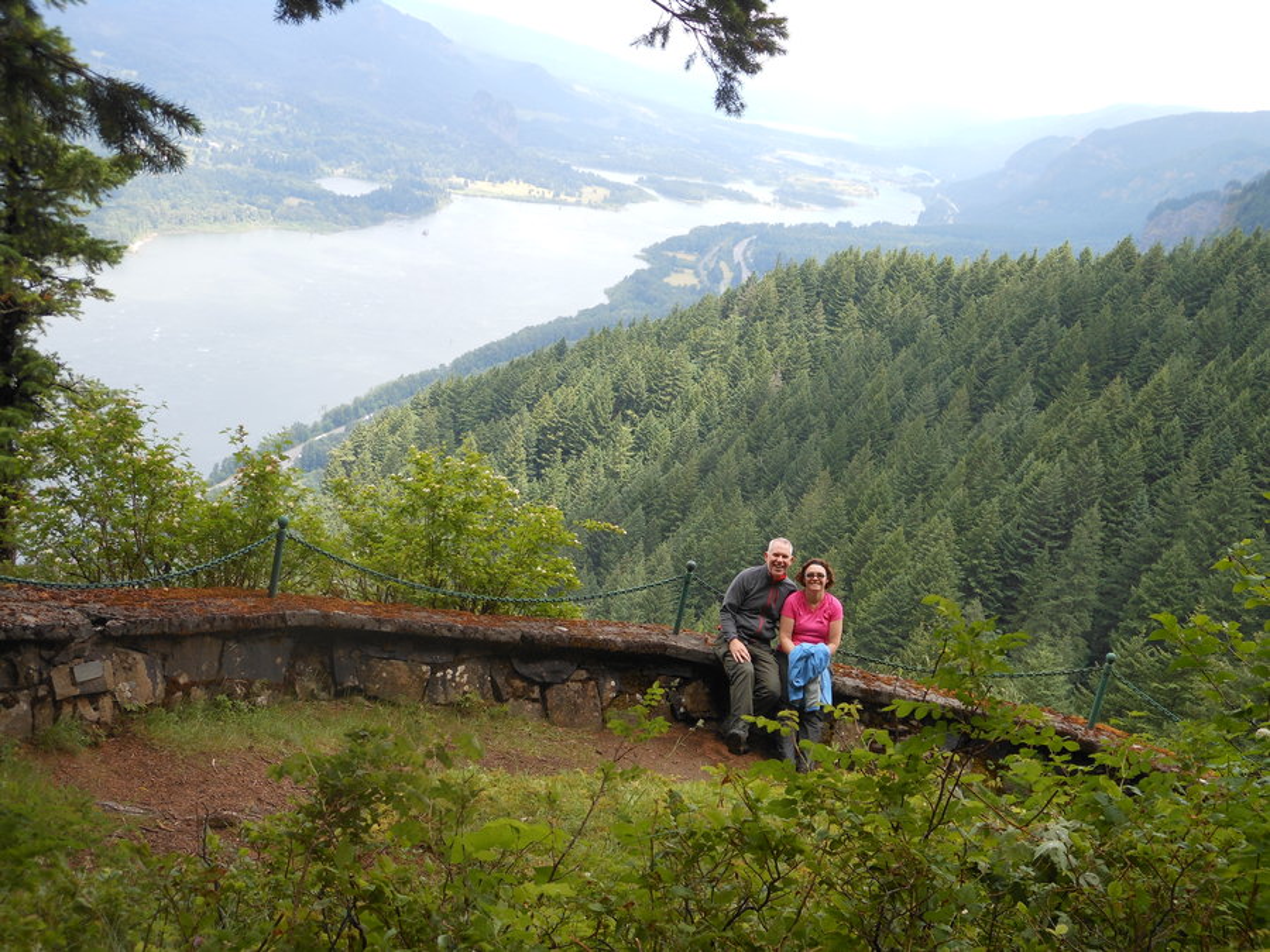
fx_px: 1578
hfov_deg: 43.9
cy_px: 476
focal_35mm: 43
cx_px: 635
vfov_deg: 33.6
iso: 80
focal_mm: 7.7
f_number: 3.8
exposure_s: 1/200
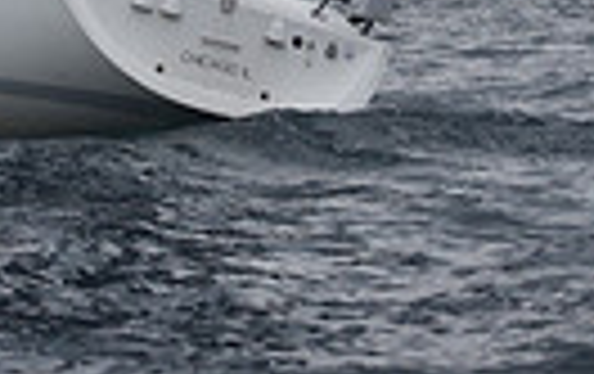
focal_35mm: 313
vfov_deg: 4.0
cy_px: -928
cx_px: -160
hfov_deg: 6.6
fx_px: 5076
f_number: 5
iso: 400
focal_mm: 70
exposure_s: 1/640
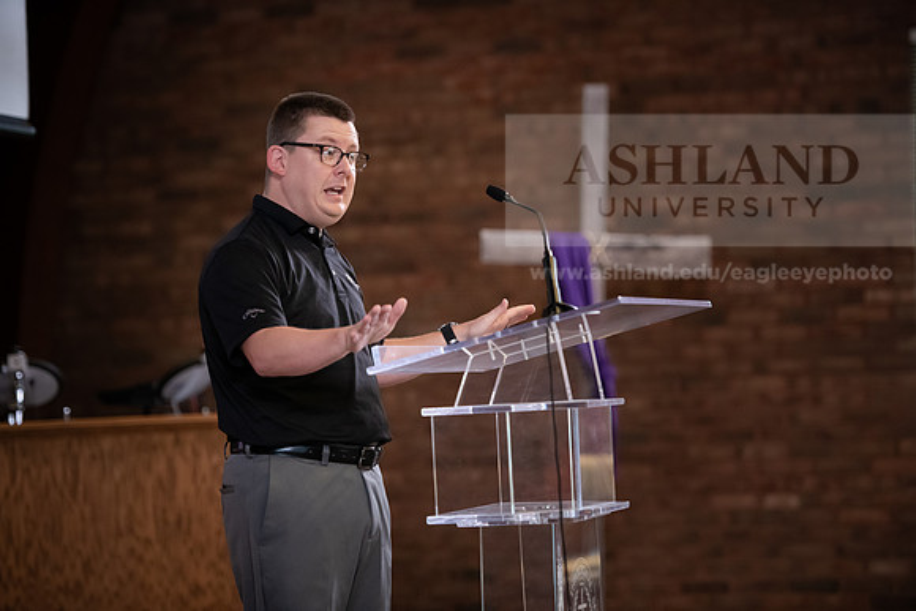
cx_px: 458
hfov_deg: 15.2
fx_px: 3436
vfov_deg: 10.2
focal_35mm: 135
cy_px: 306
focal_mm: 135
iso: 2000
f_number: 2.8
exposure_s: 1/200
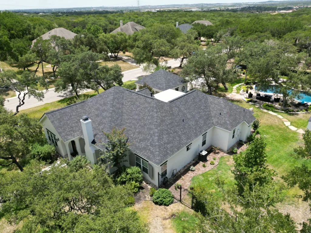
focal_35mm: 24
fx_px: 216
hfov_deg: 71.6
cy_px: 116
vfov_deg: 56.8
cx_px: 156
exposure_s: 1/2000
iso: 130
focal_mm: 6.72
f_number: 1.7
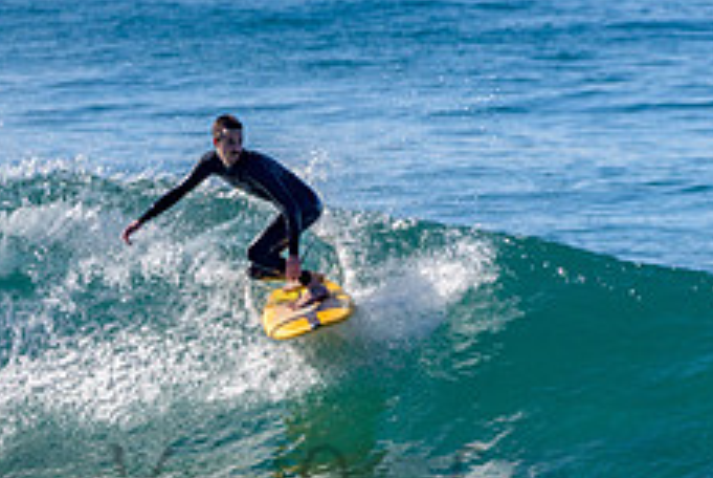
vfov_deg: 0.9
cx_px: 230
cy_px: 433
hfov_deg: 1.3
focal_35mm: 1565
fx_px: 31035
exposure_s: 1/2000
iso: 125
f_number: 5.6
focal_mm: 500
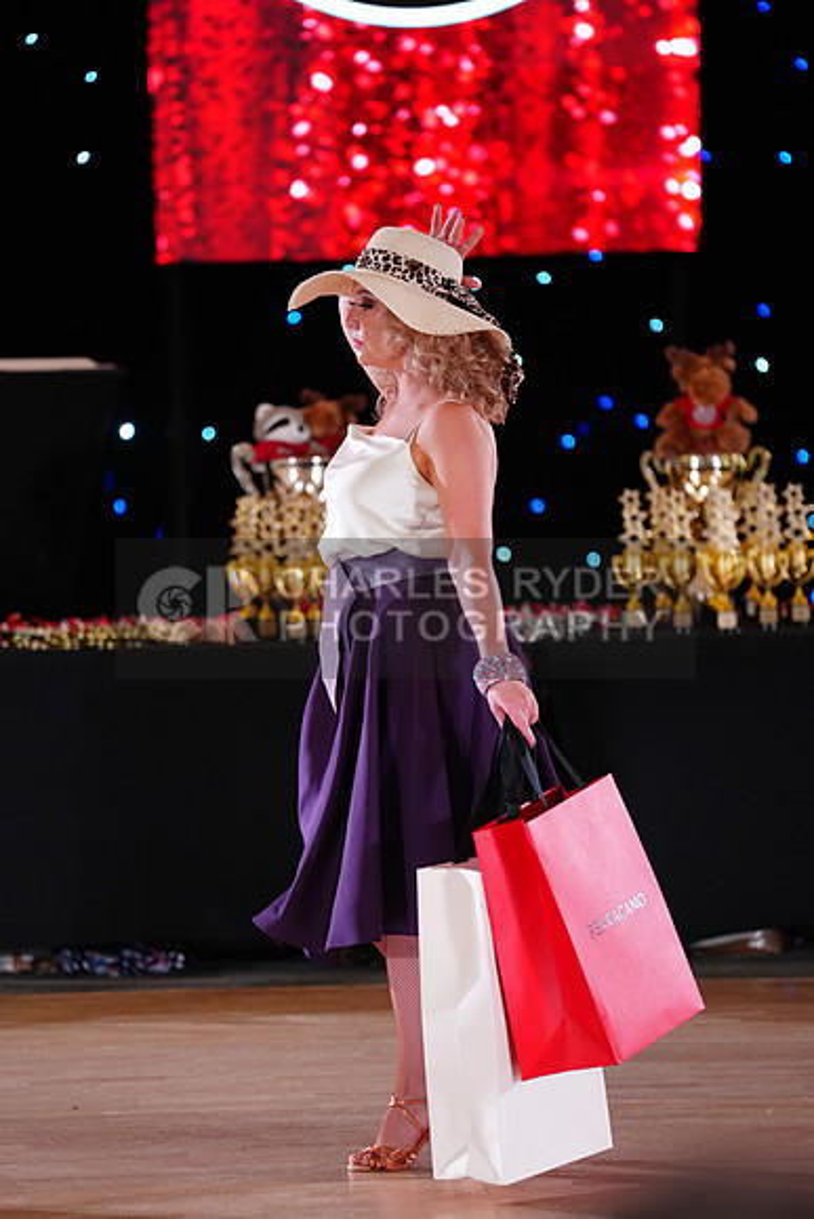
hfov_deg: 6.9
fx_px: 6779
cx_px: 407
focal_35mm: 200
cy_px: 610
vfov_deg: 10.3
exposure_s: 1/400
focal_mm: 200
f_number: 2.8
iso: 2500
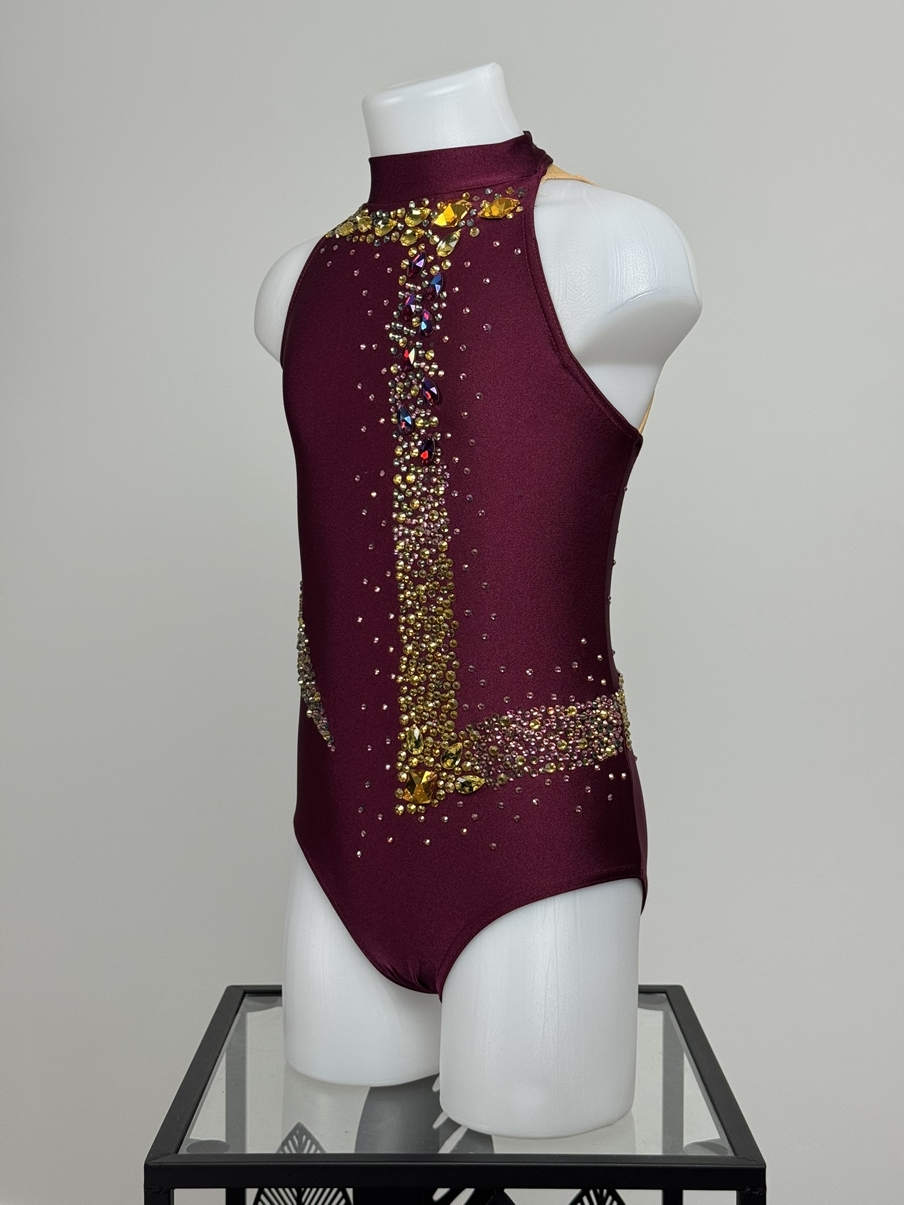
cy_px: 602
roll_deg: +0.1
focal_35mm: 48
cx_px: 452
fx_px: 1671
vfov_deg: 39.7
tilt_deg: -3.7
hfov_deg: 30.3
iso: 64
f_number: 1.78
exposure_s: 1/100
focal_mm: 6.76
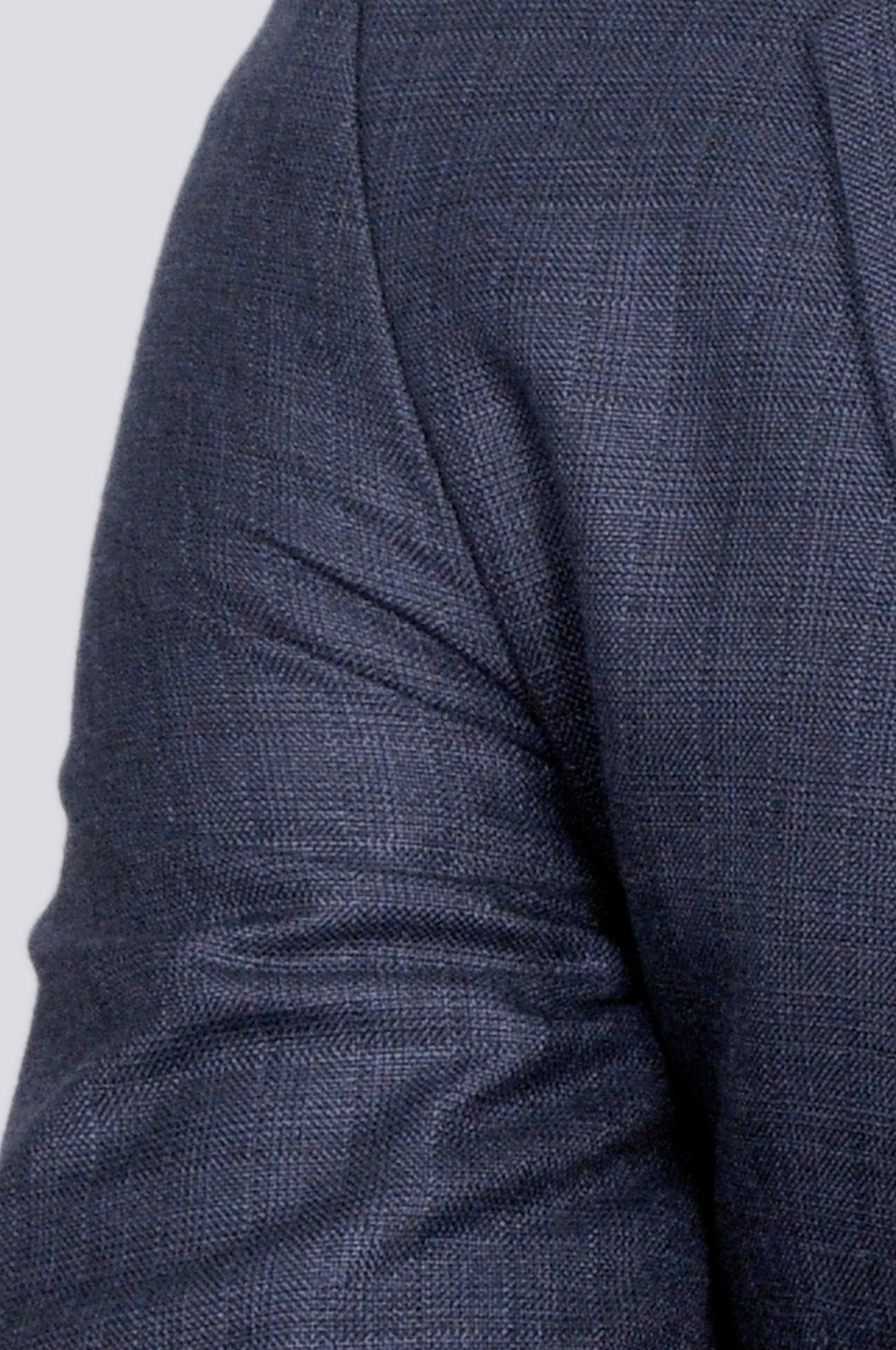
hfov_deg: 4.5
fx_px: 11202
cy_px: 54
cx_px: 1754
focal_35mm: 299
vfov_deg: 6.9
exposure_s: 1/80
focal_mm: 45
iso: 500
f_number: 9
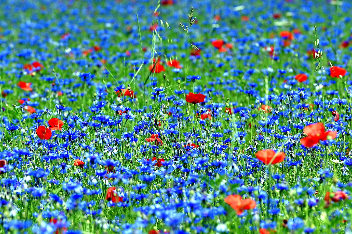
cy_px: 117
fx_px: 2258
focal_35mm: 231
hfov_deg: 8.9
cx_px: 135
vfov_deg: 5.9
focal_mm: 92
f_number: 5
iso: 100
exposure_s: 1/640
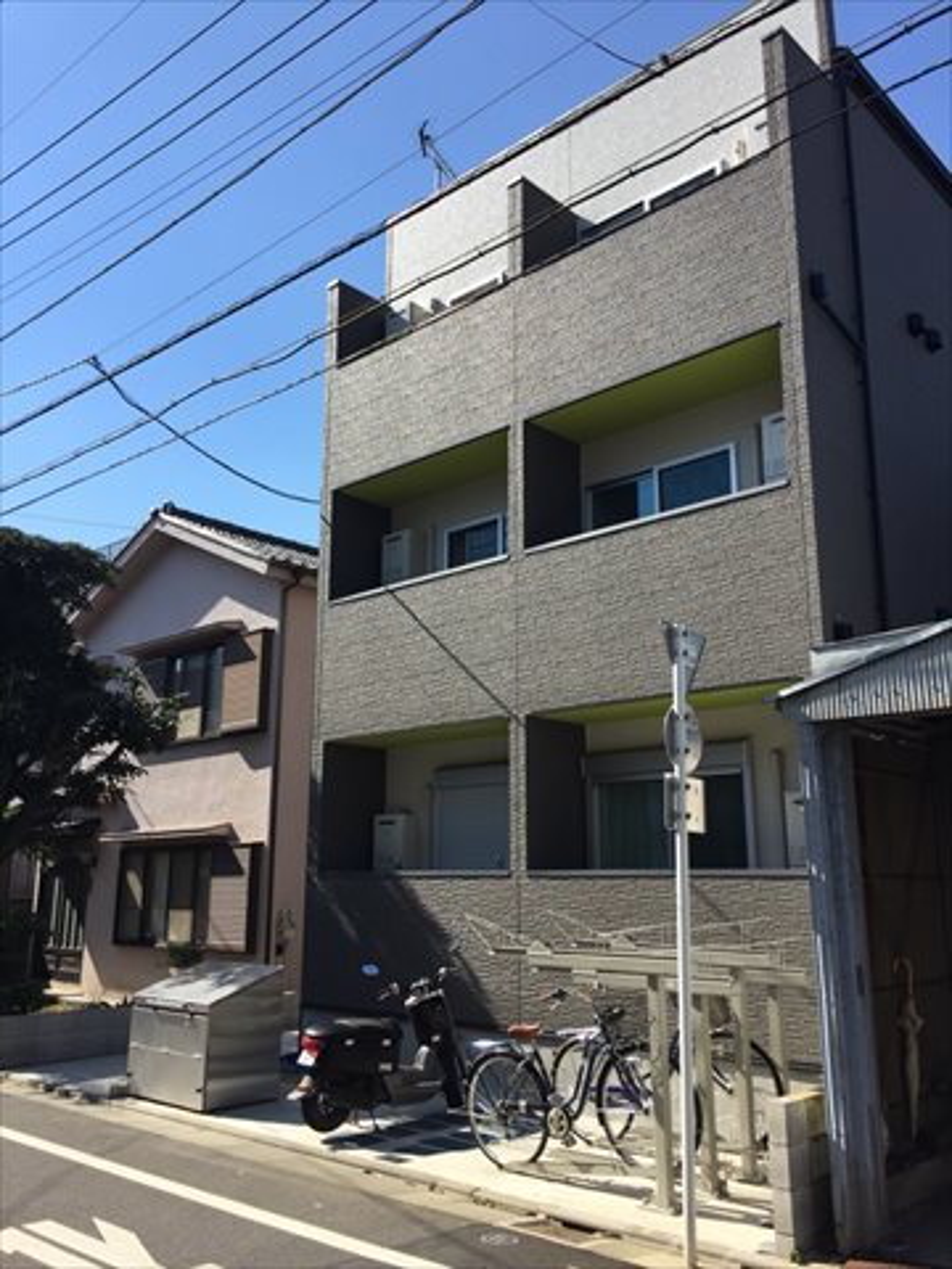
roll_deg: +0.4
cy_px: 634
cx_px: 476
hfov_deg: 48.2
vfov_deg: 61.7
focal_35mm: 29
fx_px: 1063
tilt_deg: +15.1
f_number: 2.2
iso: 32
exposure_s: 1/1721
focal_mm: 4.15
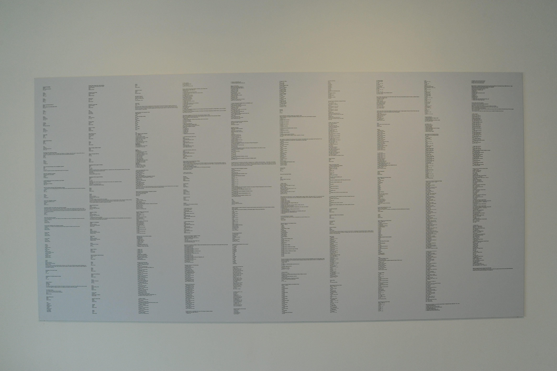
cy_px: 186
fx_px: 479
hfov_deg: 60.3
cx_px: 278
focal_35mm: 31
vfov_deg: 42.3
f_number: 8
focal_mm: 31
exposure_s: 1/160
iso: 2000
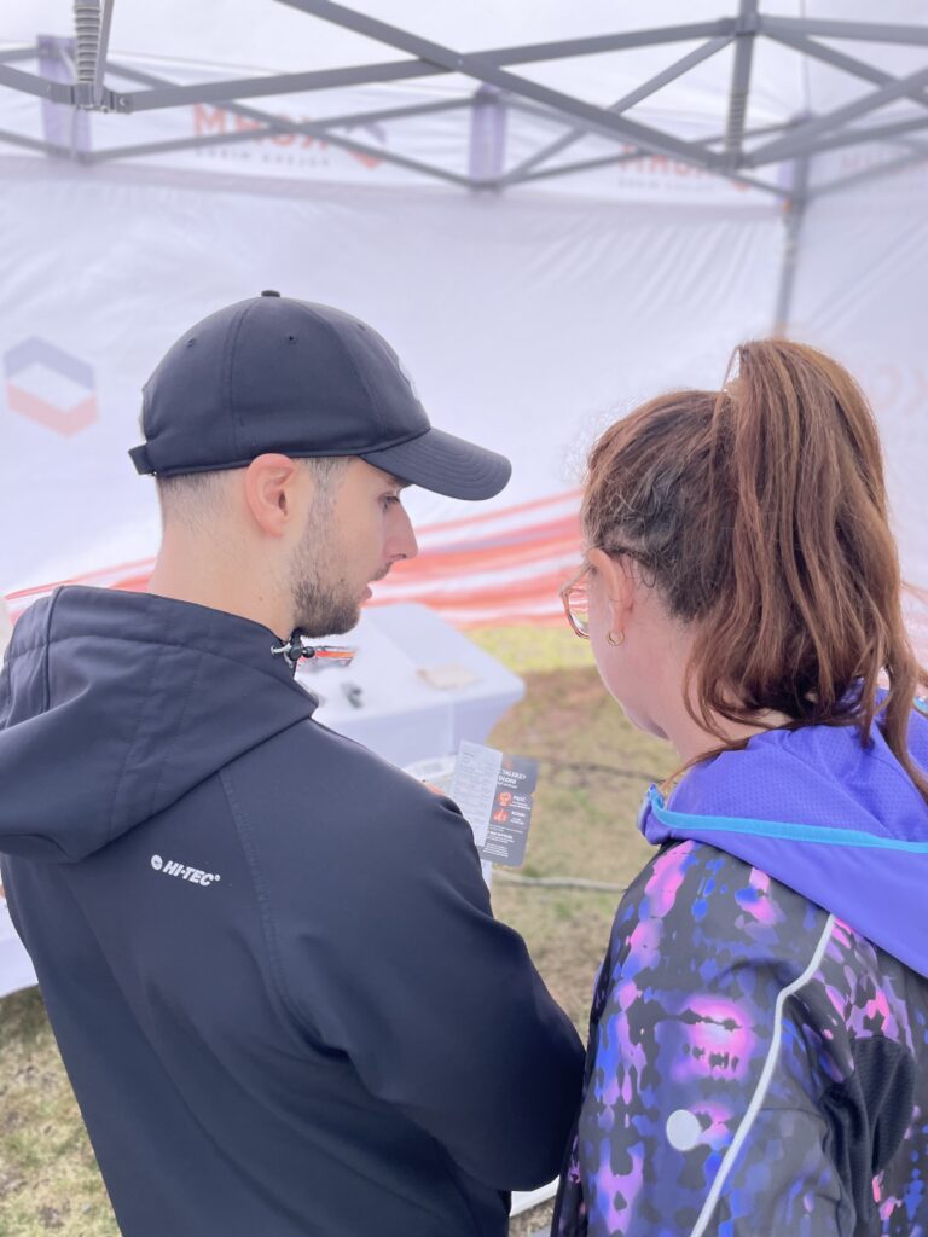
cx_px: 464
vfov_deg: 67.3
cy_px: 618
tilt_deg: -20.1
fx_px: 929
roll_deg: -1.8
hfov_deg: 53.1
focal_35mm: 26
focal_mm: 4.2
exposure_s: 1/1825
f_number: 1.6
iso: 50
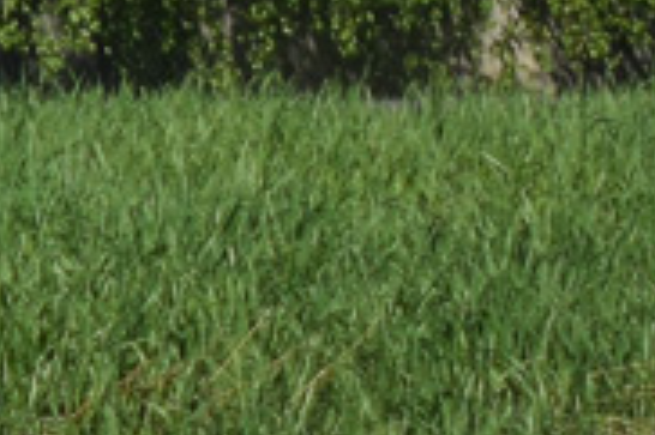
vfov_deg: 2.8
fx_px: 8653
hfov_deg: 4.2
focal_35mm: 476
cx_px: -1306
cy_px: -877
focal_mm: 48
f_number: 5.3
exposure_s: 1/1000
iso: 100
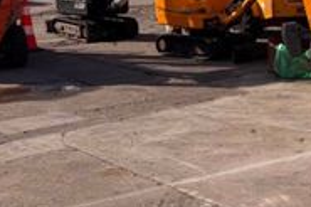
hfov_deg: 21.0
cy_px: 25
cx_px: 474
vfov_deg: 16.6
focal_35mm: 81
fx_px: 699
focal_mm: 6.76
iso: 80
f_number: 1.78
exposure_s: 1/9091
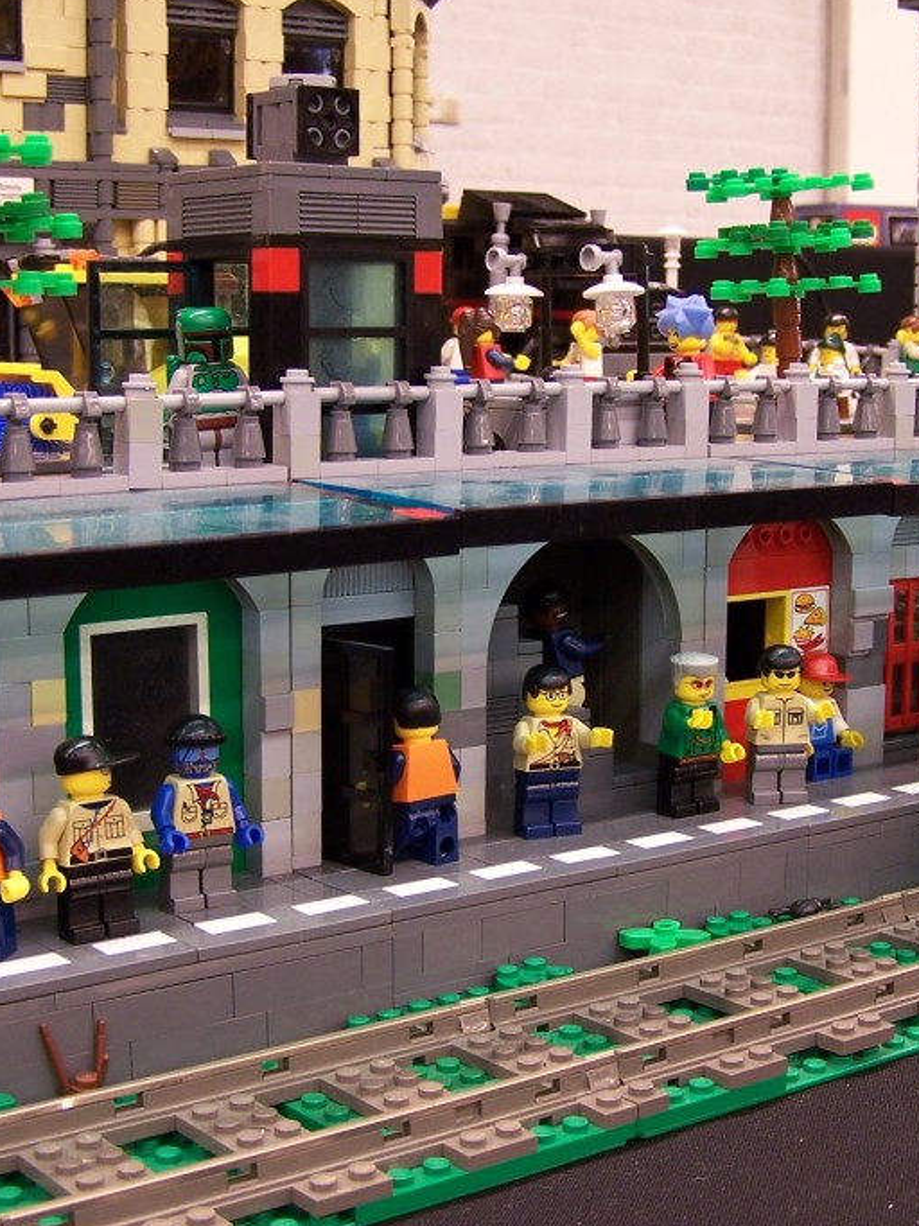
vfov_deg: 33.8
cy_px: 652
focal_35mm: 57
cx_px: 540
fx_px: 2018
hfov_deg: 25.6
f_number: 2.8
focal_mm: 6.3
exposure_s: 1/2
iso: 80
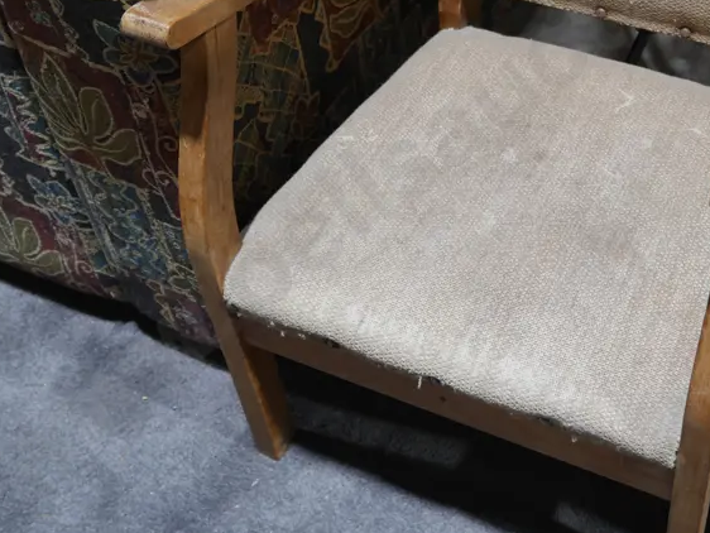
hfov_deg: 36.8
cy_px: 88
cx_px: 514
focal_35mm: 51
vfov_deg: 27.8
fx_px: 1046
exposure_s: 1/60
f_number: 3.5
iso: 400
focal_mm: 14
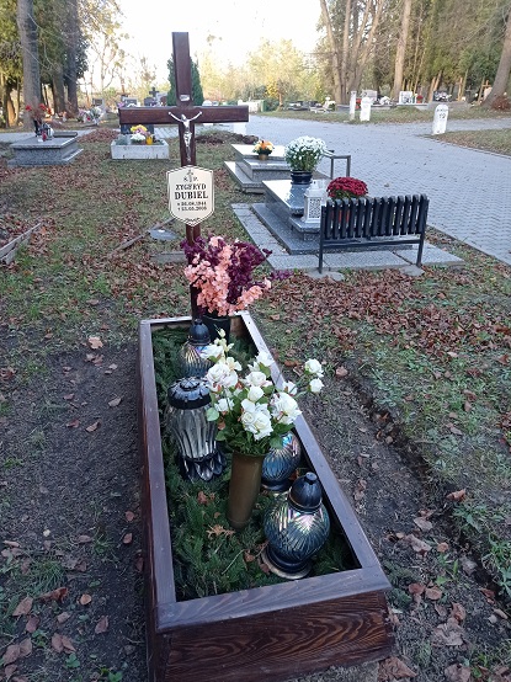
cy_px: 351
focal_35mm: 29
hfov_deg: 48.2
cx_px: 249
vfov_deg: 61.7
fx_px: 571
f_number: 1.79
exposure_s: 1/107
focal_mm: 4.74
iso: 102
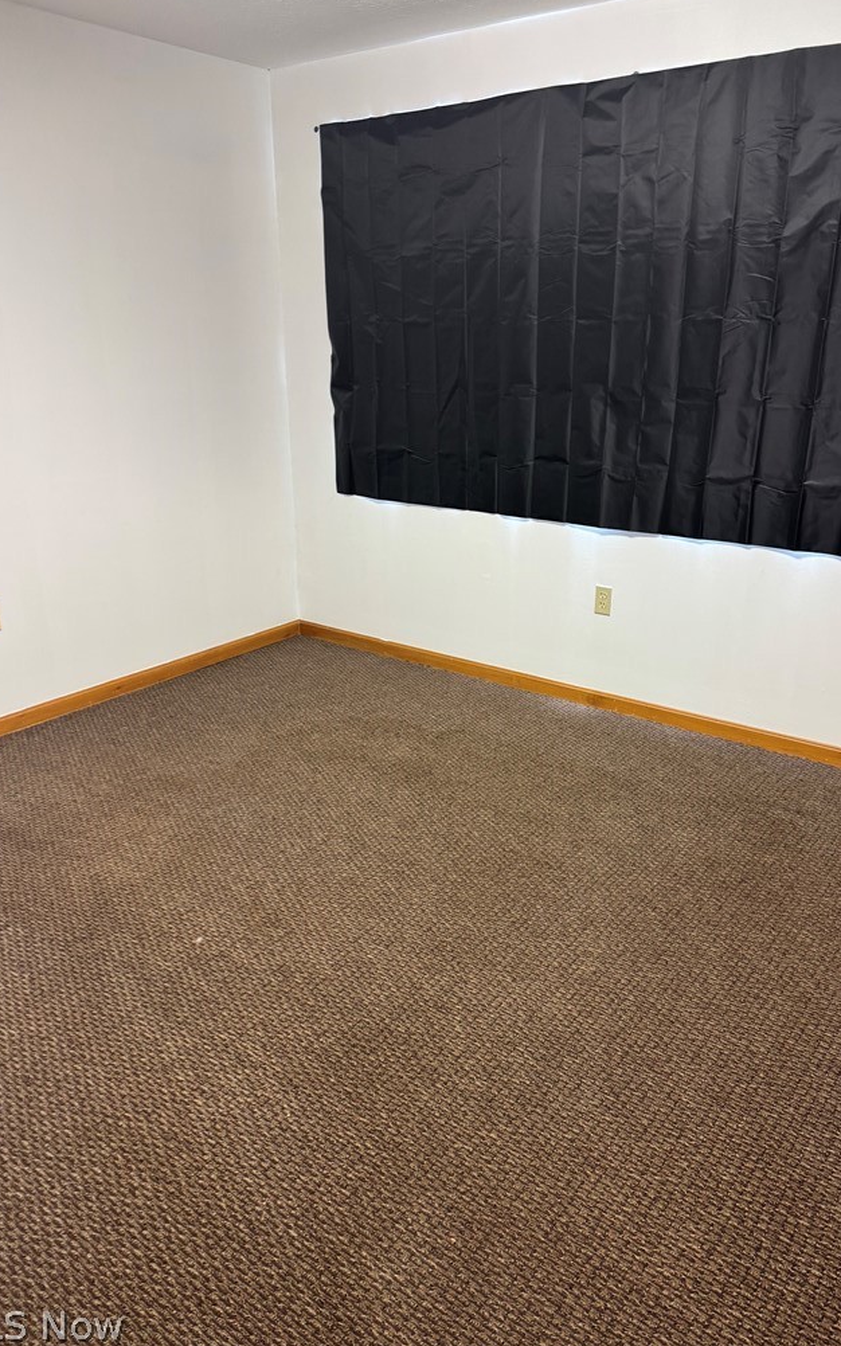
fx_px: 954
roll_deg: -0.5
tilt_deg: -19.7
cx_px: 454
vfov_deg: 70.4
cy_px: 669
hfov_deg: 47.5
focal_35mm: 26
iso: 200
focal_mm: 6.76
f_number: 1.78
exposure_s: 1/60
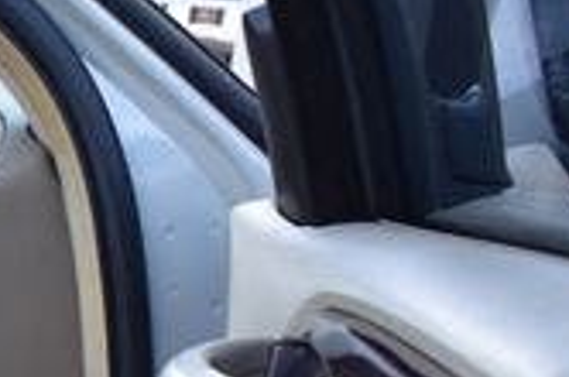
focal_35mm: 116
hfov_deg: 15.1
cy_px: 367
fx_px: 1830
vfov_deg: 11.7
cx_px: -480
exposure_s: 1/100
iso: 400
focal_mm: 20
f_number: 9
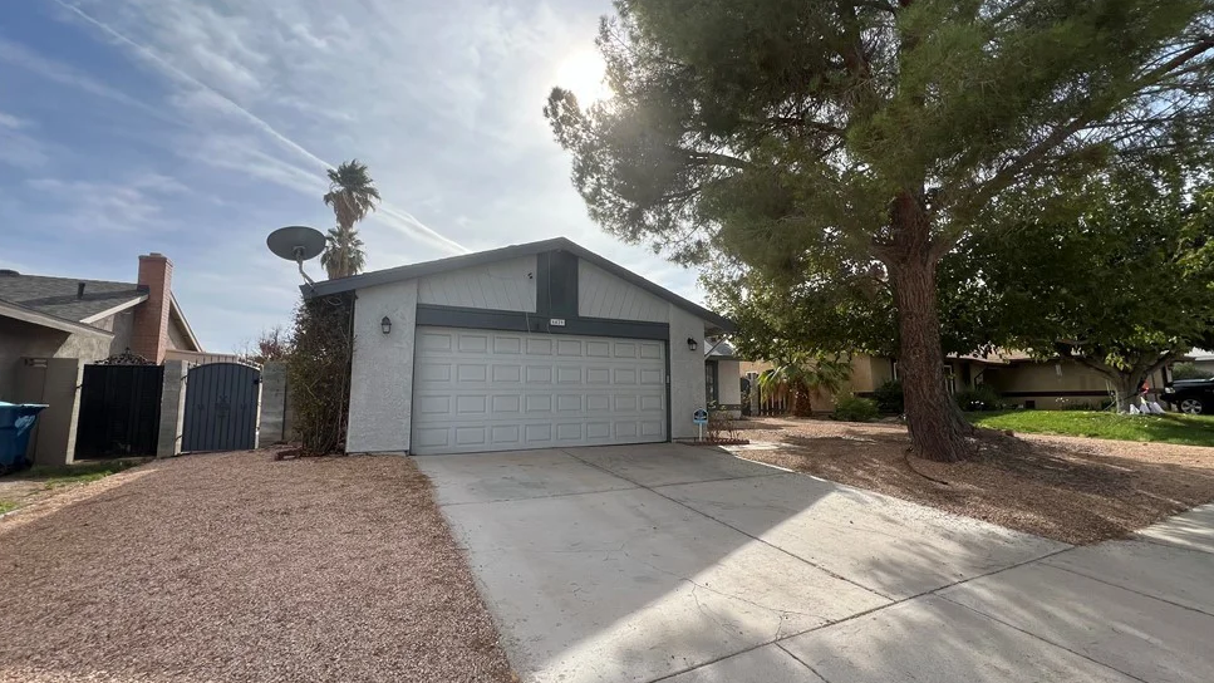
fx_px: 483
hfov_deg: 102.9
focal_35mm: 15
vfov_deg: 70.5
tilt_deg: +5.8
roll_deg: +0.9
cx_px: 633
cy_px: 339
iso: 32
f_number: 1.8
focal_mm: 1.57
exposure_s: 1/1815
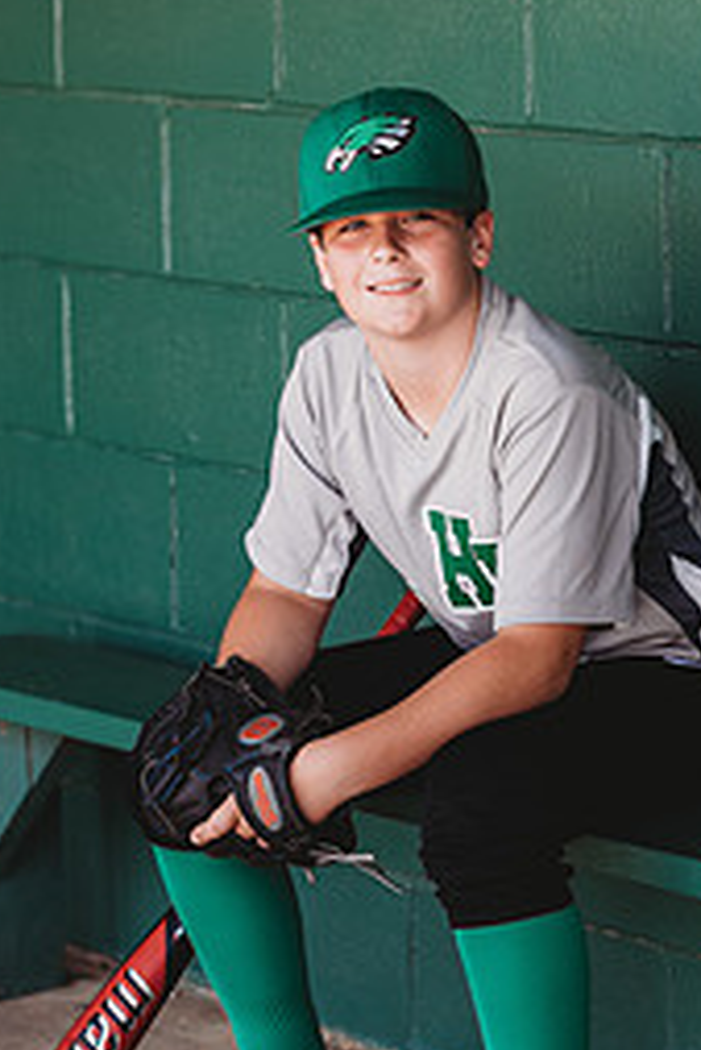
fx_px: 4404
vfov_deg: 13.6
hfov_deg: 9.1
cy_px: 573
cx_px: 423
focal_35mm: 151
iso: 200
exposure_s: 1/250
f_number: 2.8
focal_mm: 85
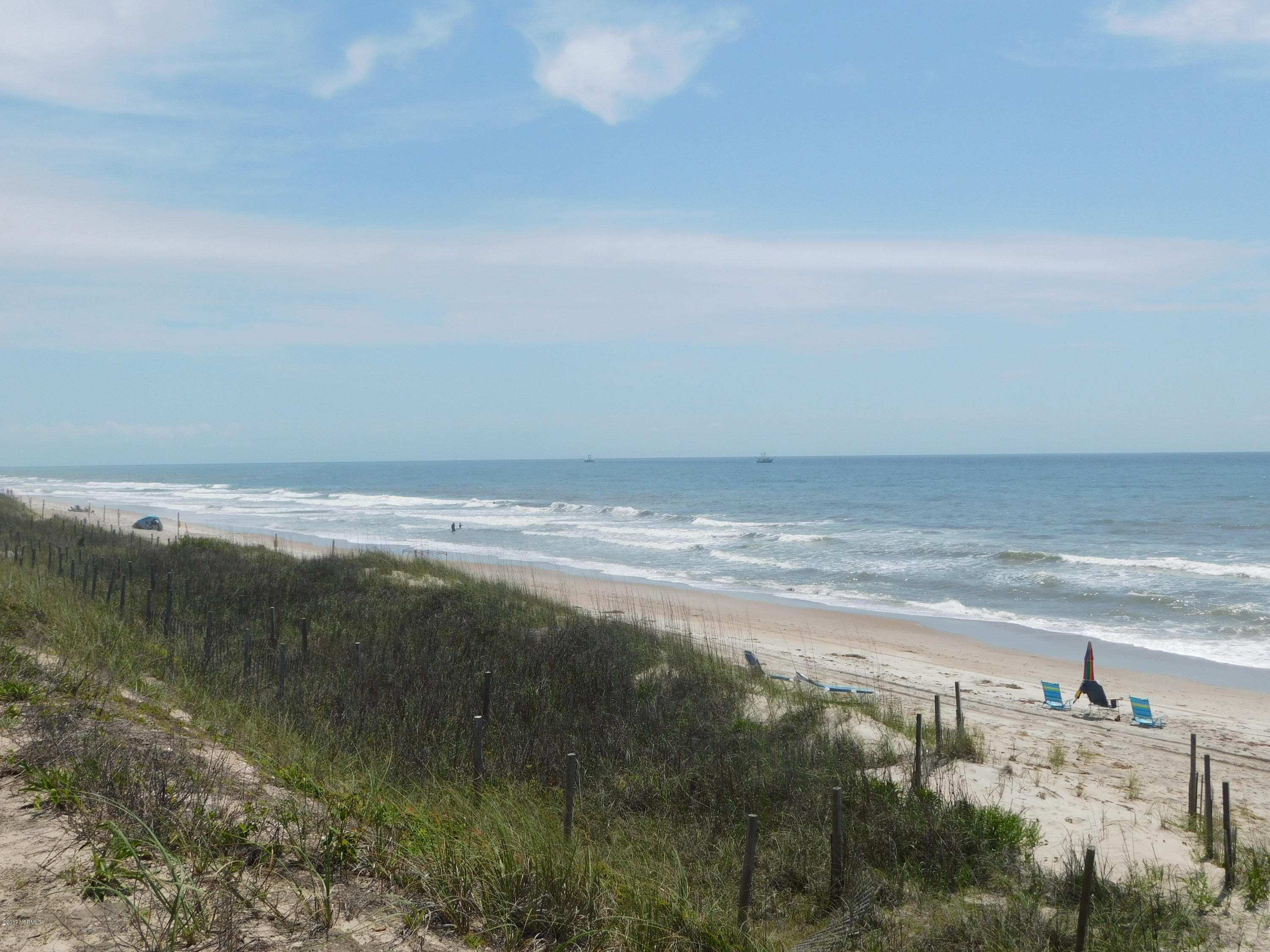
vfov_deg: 39.7
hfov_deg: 51.4
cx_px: 635
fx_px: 1321
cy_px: 476
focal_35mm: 36
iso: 125
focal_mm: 6.3
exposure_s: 1/640
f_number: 7
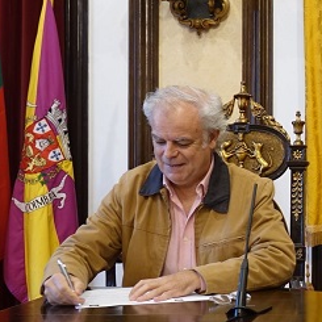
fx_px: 905
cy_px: 171
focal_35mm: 86
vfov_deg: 20.2
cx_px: 418
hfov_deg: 18.7
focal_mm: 12.03
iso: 500
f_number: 2.8
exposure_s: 1/40
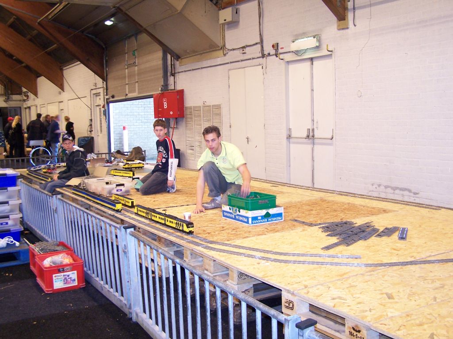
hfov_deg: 49.0
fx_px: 497
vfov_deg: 37.7
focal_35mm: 38
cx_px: 226
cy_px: 170
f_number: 2.8
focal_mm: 6.3
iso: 140
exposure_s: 1/8
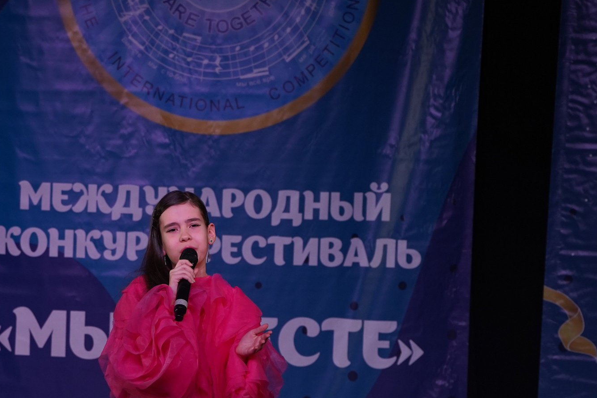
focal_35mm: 252
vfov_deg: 5.4
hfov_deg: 8.2
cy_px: 357
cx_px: 158
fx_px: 4179
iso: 1600
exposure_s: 1/250
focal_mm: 132
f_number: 5.6
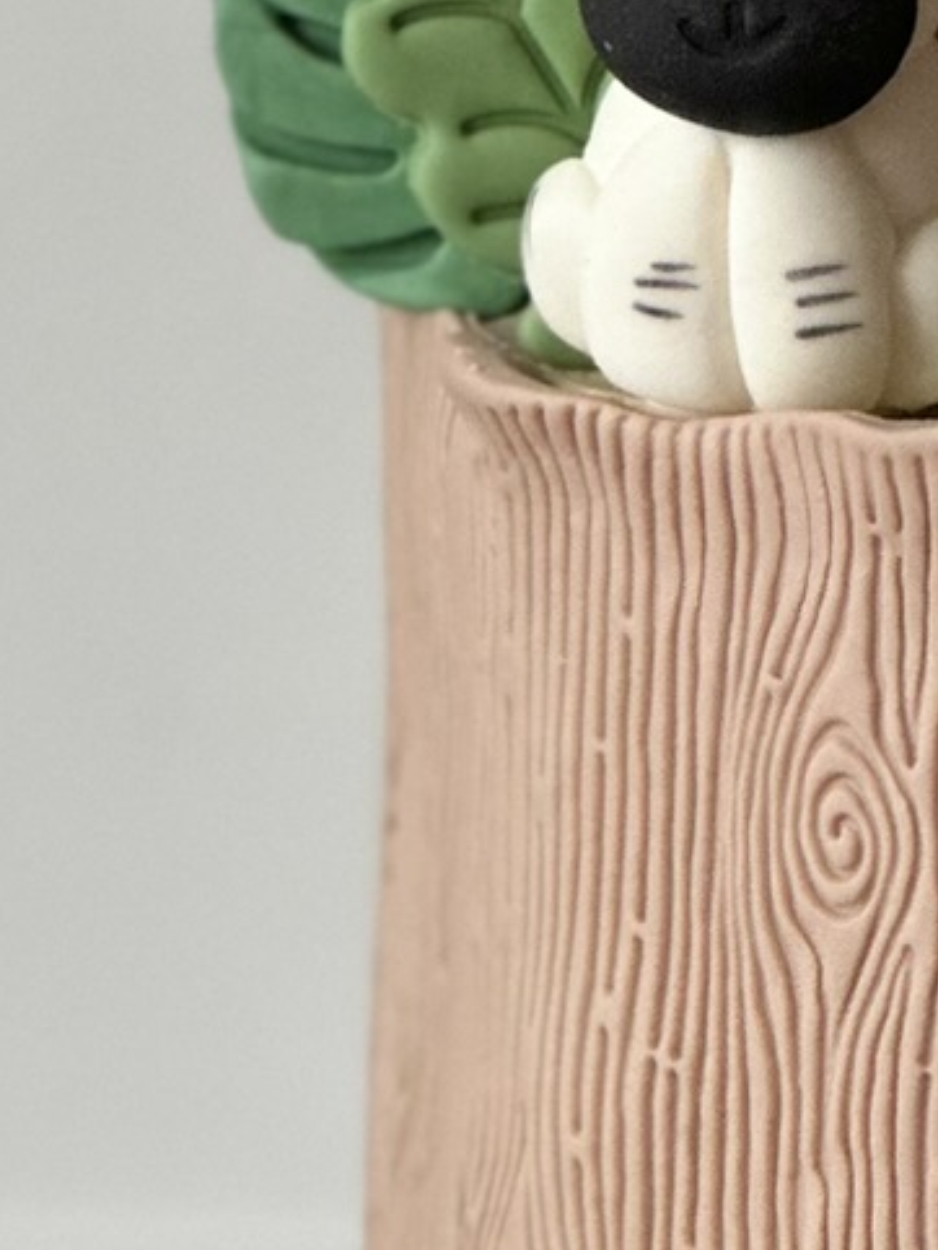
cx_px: 1441
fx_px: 11804
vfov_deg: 6.1
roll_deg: -1.3
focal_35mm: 327
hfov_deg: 4.5
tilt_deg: -11.2
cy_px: 571
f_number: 2.8
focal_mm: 9
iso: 250
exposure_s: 1/99
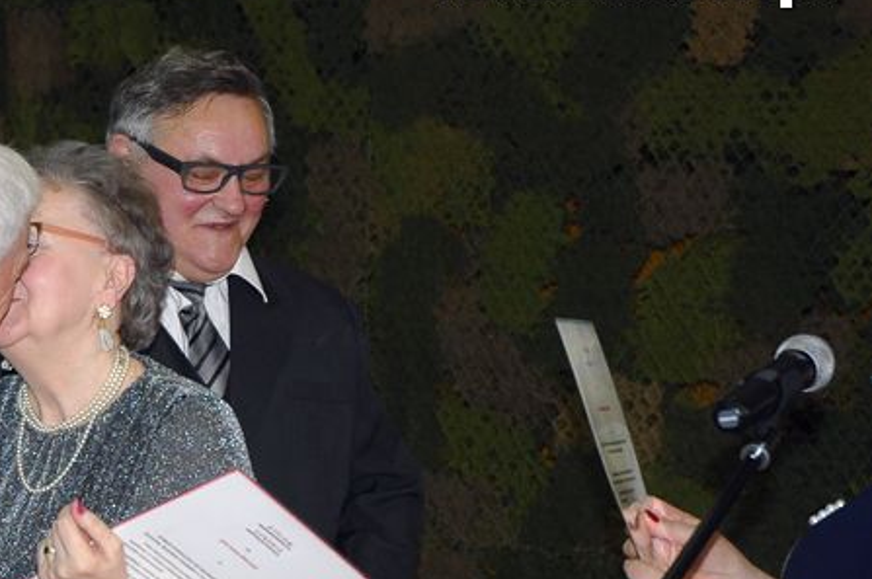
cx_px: 45
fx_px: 2758
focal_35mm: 114
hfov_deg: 17.6
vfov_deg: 11.9
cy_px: 465
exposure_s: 1/60
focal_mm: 40
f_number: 4.2
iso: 640
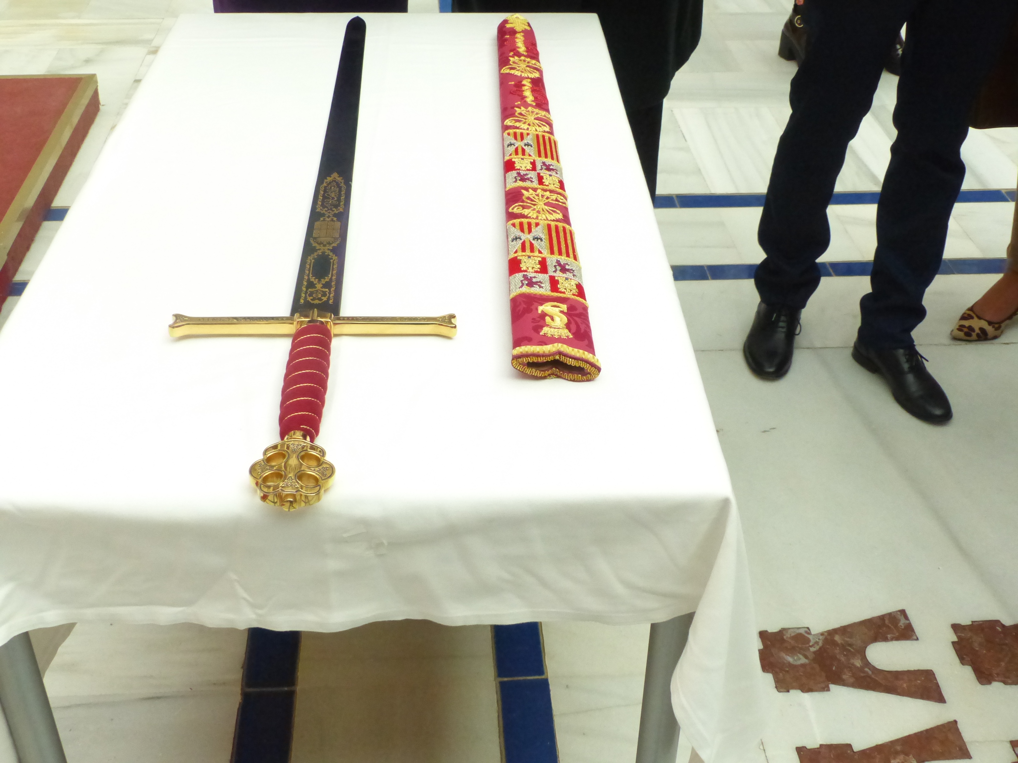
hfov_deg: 44.8
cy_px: 382
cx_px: 509
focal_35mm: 42
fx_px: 1235
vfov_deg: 34.3
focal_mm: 7.6
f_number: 2.8
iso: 800
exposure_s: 1/2000
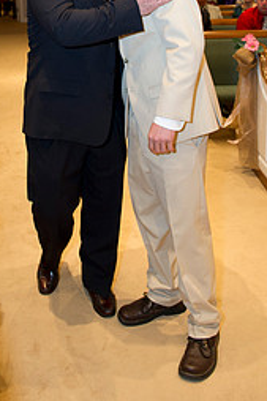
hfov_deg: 29.0
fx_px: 512
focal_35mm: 46
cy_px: 49
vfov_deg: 40.0
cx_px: 86
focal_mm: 26
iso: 1250
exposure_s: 1/80
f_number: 4
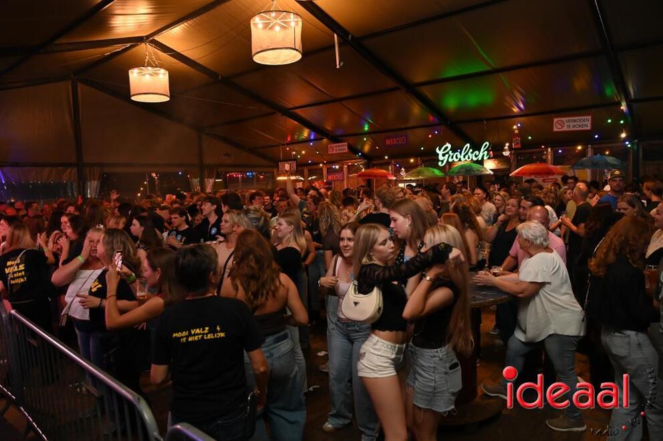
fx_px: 441
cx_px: 332
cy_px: 220
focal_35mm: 24
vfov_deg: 53.0
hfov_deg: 73.8
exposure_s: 1/60
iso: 6400
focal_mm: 24
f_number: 4
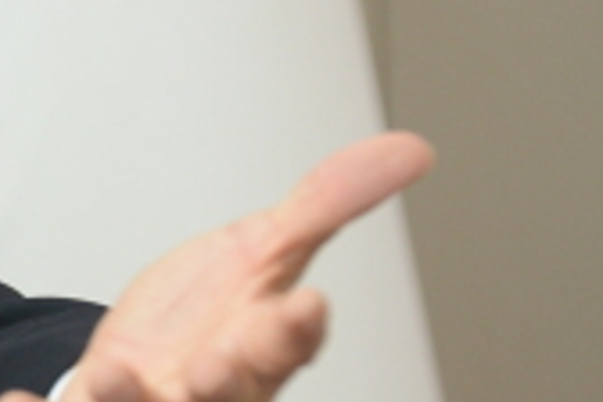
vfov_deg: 2.4
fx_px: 9697
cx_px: -538
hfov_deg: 3.5
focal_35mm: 579
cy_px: -4
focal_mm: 150
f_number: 5
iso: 1600
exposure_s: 1/125
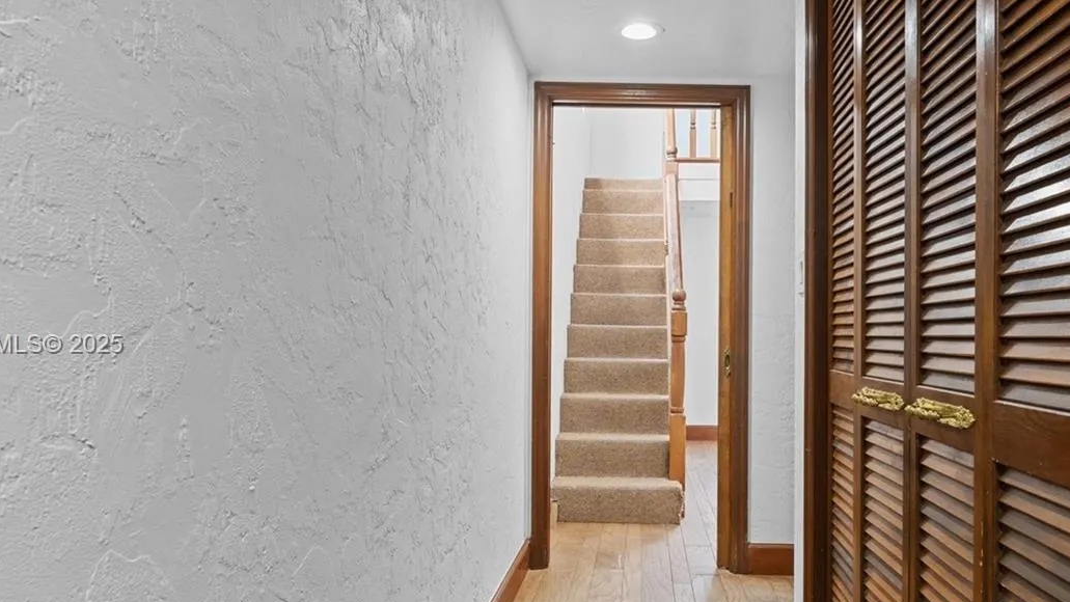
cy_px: 346
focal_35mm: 26
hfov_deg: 71.3
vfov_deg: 44.3
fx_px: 738
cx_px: 630
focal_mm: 16
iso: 320
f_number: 8
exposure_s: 1.6
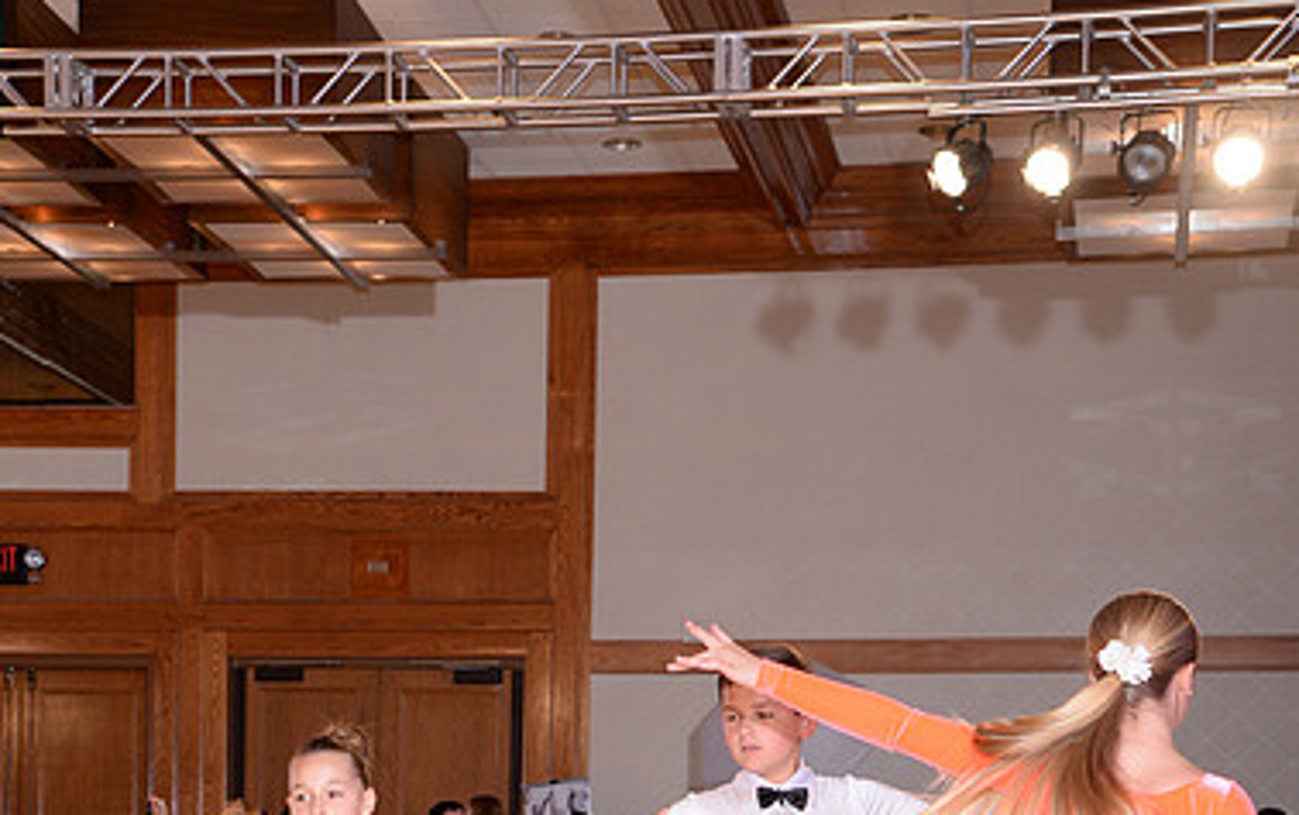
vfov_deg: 16.2
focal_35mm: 78
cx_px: 651
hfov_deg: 26.4
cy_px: 949
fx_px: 2764
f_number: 5.6
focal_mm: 50
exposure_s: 1/250
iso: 1250
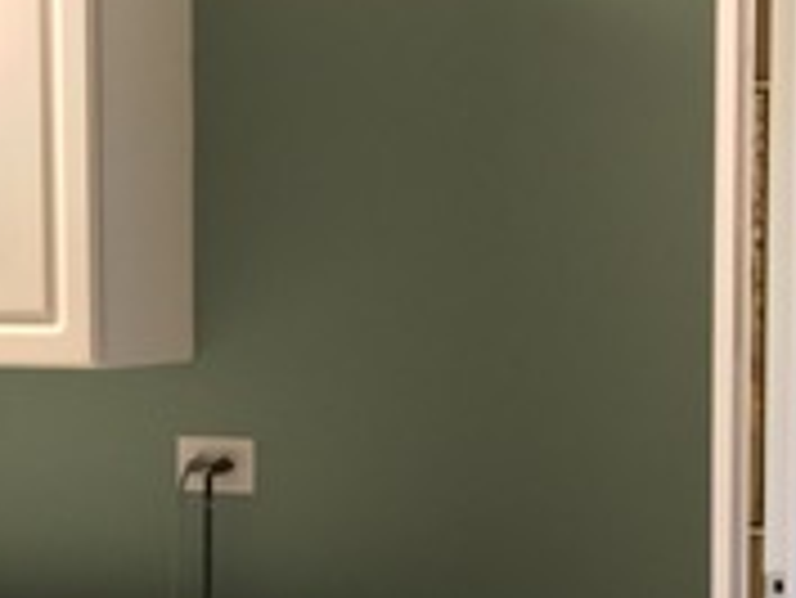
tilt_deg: -6.6
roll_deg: -0.3
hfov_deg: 18.7
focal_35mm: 105
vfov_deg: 13.9
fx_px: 2416
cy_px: 585
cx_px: 324
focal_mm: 4.15
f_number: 2.2
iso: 200
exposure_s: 1/24
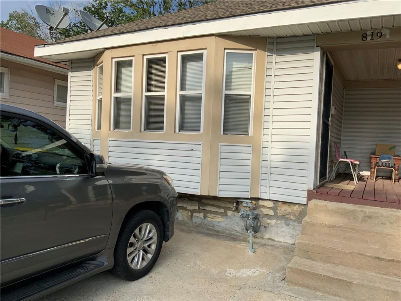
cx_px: 200
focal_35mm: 29
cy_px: 150
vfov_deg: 48.2
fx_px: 336
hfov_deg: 61.7
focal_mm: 3
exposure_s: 1/2058
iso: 16
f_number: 1.8
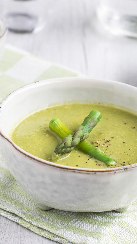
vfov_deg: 18.0
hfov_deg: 10.2
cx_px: 71
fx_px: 769
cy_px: 122
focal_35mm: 119
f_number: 6.3
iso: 400
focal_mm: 50
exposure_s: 1/80
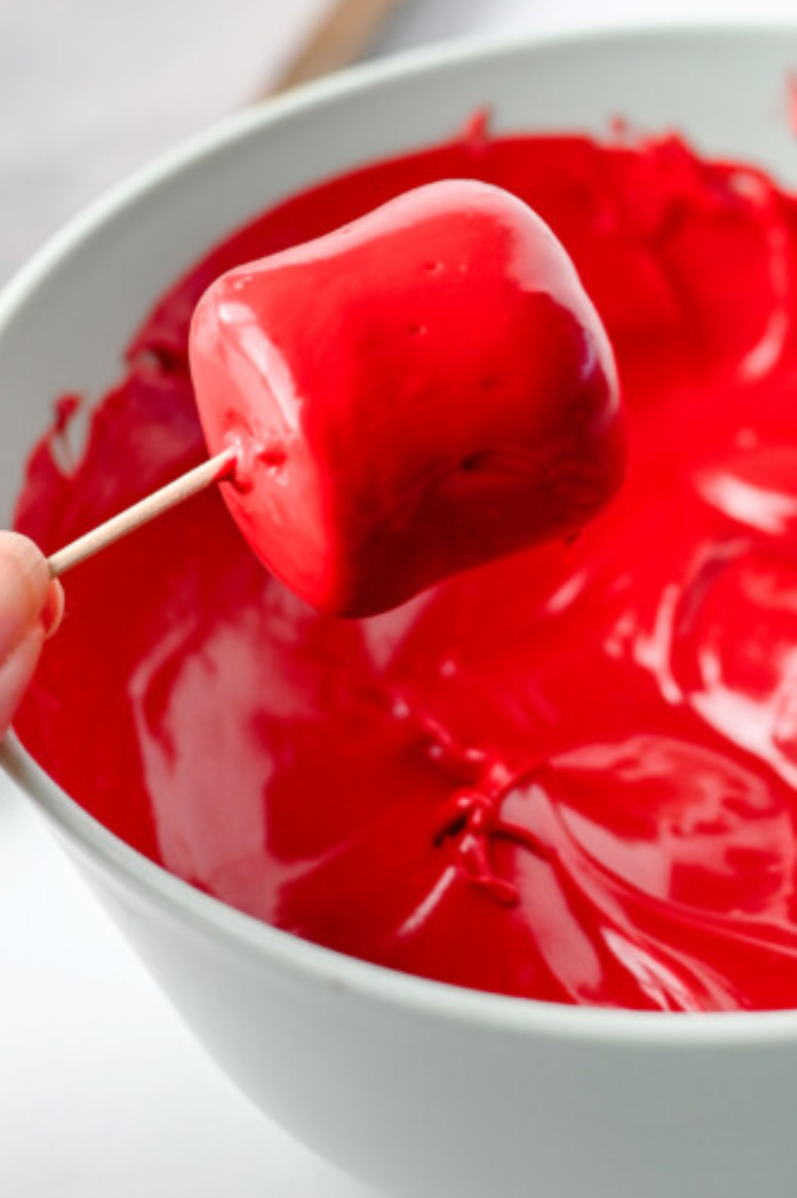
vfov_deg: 18.5
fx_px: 3624
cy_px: 191
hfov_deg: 12.5
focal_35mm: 109
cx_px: 532
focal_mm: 50
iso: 360
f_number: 4
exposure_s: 1/100
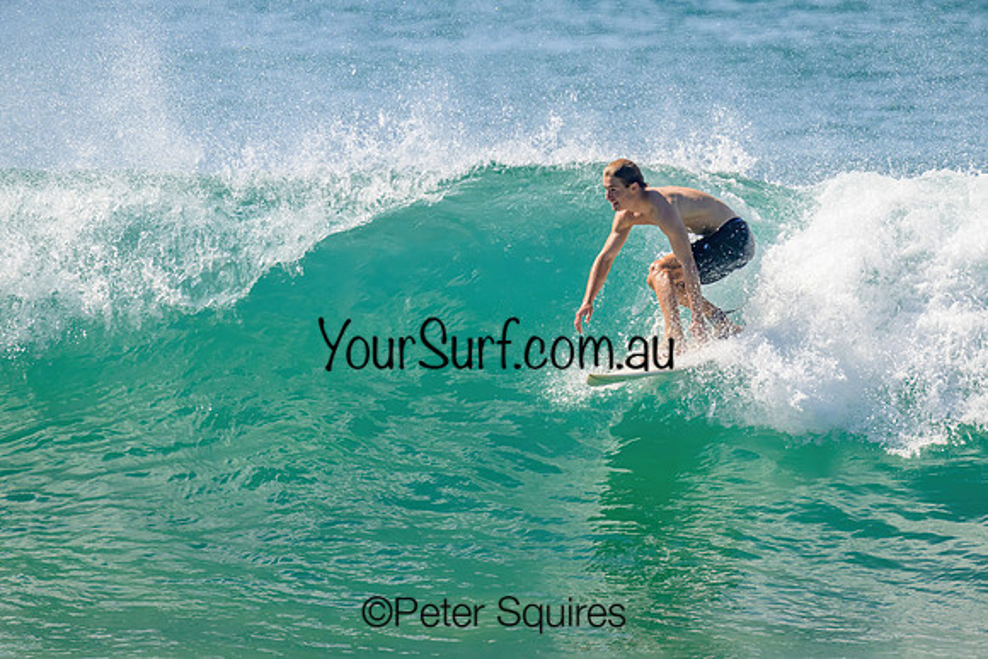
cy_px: 253
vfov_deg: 1.6
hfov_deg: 2.4
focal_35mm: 861
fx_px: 23621
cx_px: 533
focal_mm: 650
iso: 800
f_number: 11
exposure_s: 1/2000
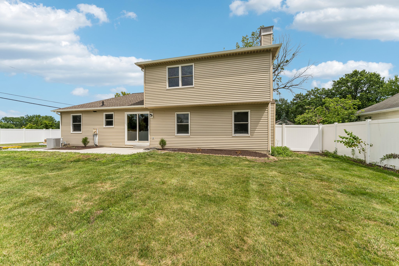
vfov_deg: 81.2
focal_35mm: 14
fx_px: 155
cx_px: 200
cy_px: 133
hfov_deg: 104.3
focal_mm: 14
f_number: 8
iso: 200
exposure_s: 1/640
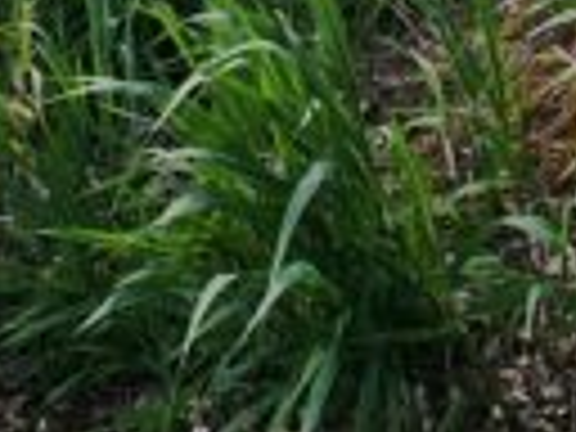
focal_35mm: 81
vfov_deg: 11.1
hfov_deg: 24.1
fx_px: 1348
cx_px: 320
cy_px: -873
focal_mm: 2.2
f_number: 2.2
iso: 50
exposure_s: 1/199
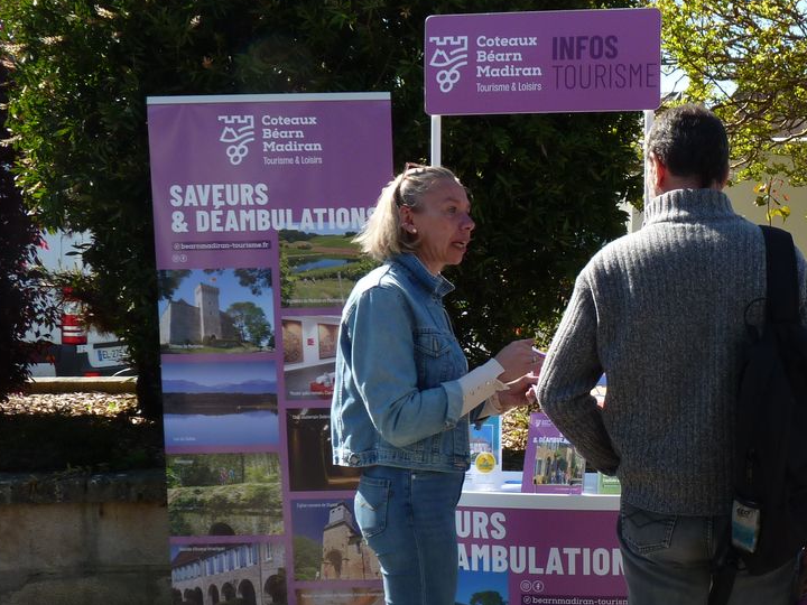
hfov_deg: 29.0
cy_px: 373
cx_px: 736
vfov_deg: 22.9
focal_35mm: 64
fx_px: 1492
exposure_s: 1/250
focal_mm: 5.8
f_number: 4
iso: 80
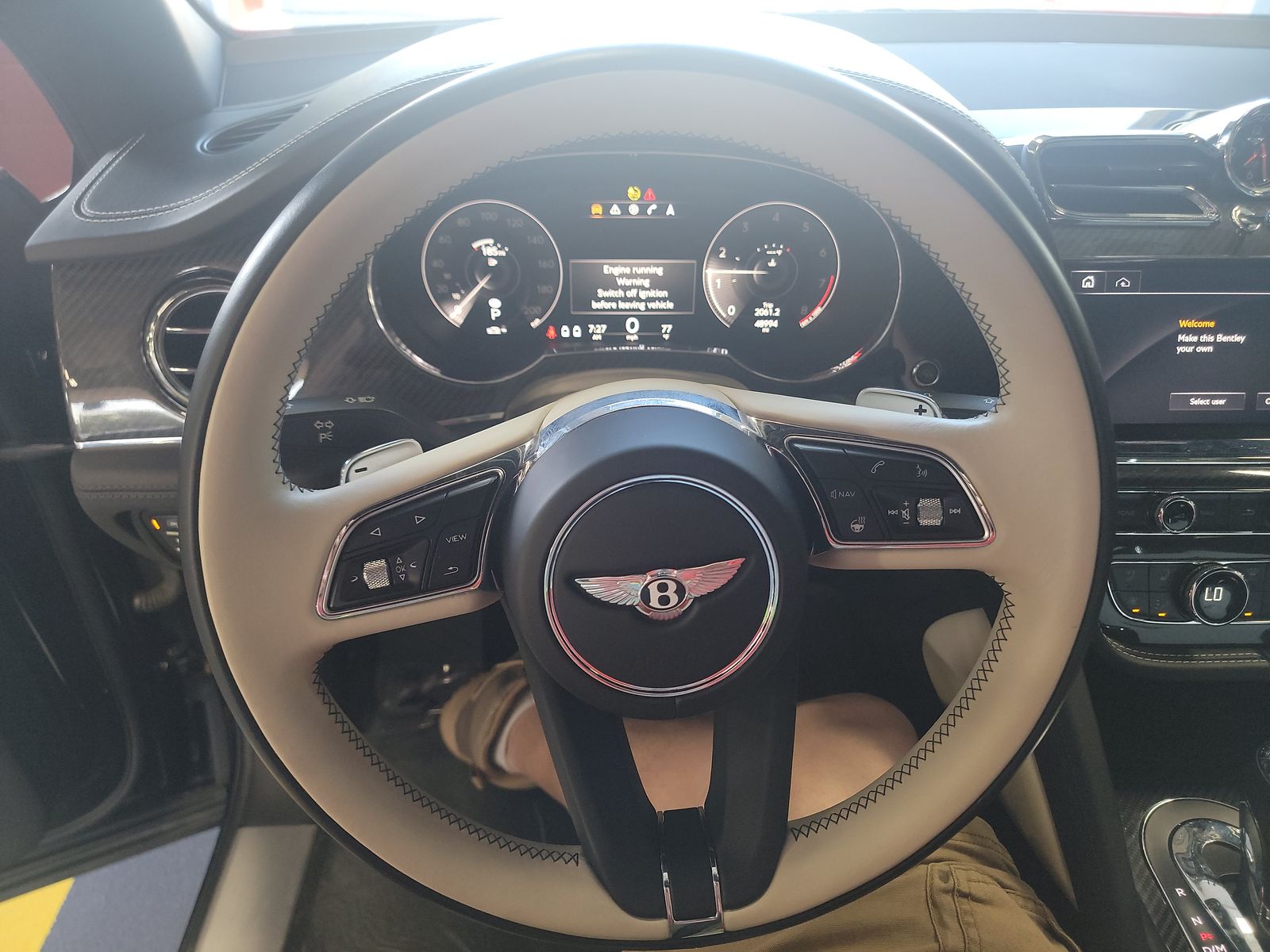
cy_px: 476
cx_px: 635
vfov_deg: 56.8
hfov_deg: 71.6
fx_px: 881
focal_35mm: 24
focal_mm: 6.7
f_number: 1.8
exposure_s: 1/59
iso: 307
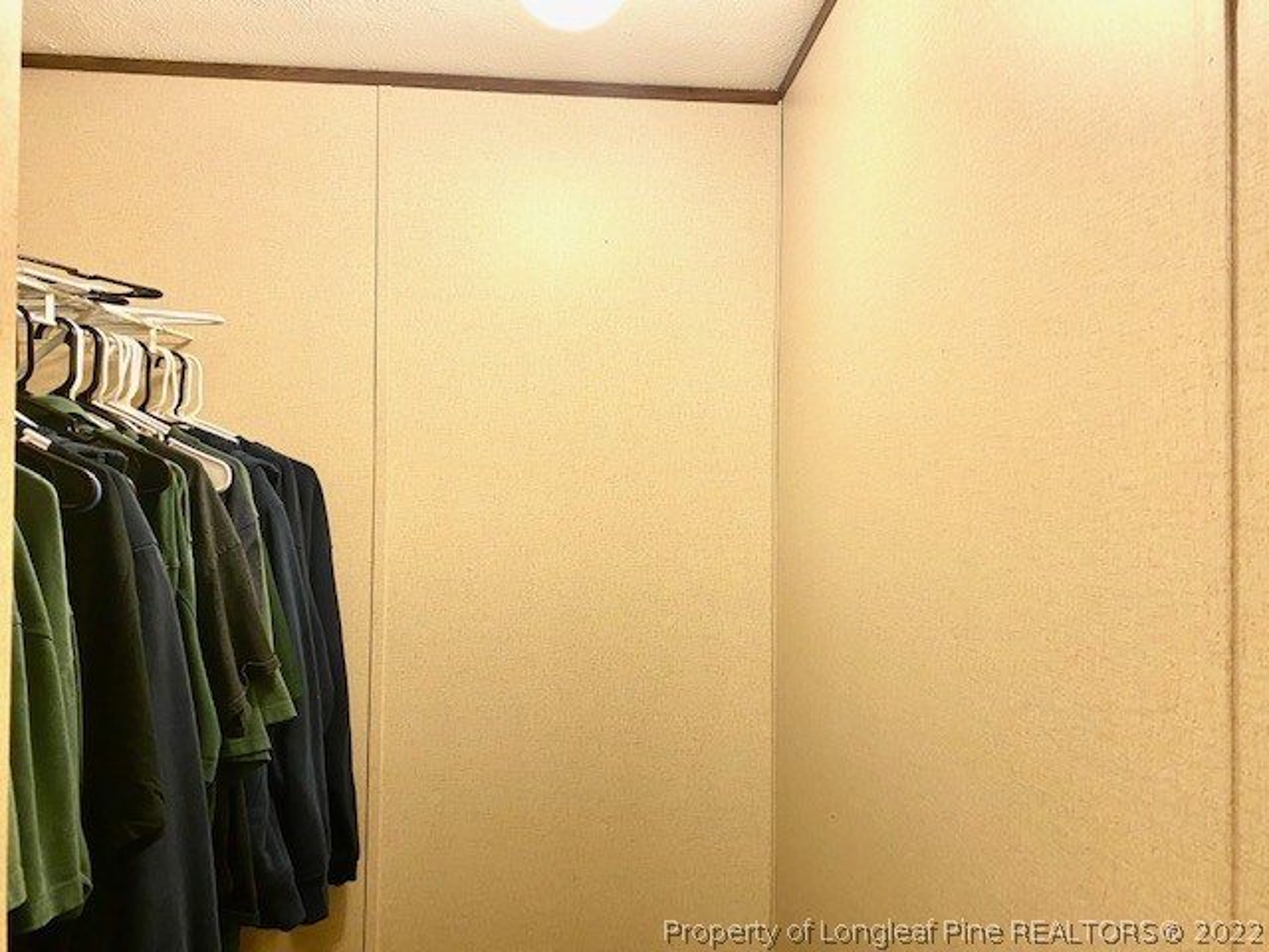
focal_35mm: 26
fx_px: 953
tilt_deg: +0.2
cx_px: 634
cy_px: 476
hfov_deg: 67.3
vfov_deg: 53.1
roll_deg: -1.7
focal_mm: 4.25
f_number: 1.8
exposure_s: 1/60
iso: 125
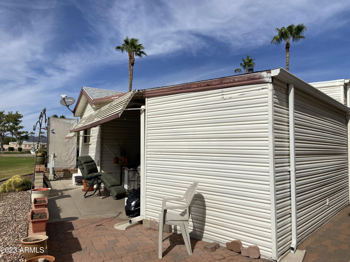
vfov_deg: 53.1
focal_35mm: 26
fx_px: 263
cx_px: 175
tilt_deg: +2.2
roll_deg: -0.3
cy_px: 131
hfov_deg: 67.3
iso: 32
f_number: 1.8
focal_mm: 4.25
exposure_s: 1/8197
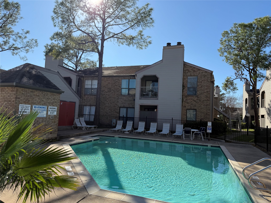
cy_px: 102
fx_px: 188
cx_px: 136
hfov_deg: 71.6
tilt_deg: +3.6
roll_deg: -2.6
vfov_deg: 56.8
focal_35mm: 24
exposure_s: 1/3953
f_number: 1.78
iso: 80
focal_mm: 6.76
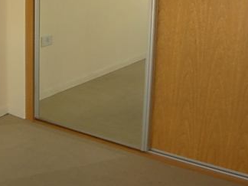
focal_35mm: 75
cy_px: 9
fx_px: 537
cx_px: 67
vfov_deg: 19.2
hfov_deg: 25.7
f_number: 2.9
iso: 50
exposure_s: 1/32
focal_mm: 6.3
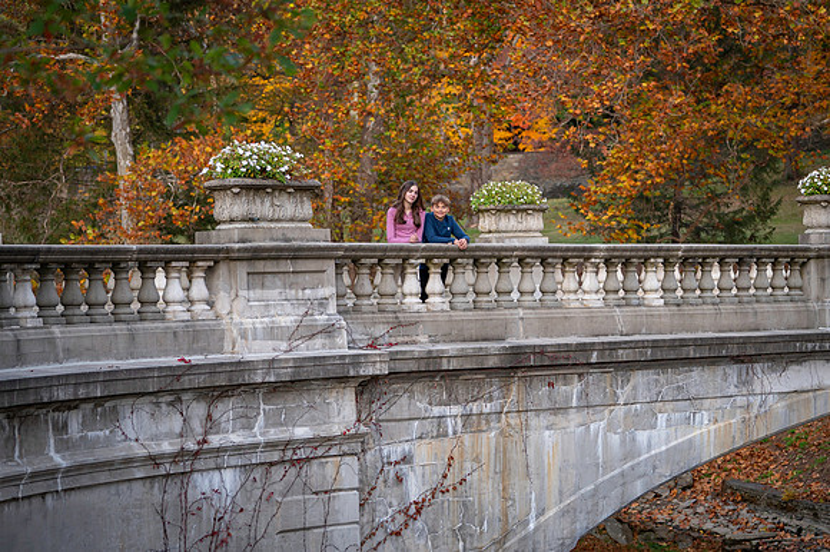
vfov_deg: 14.6
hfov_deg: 21.7
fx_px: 2154
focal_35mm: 93
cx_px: 540
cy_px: 328
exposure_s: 1/500
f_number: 3.2
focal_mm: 70
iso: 400
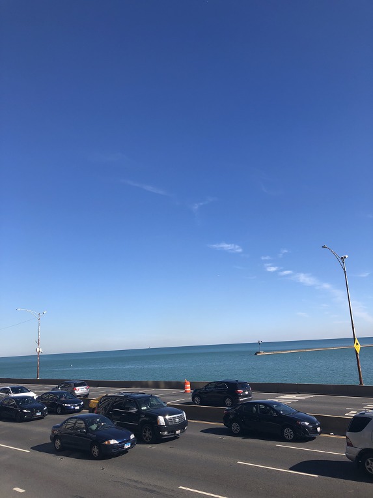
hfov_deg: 49.7
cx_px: 186
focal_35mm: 28
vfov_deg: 63.4
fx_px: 402
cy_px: 249
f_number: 1.8
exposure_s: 1/2088
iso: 20
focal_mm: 4
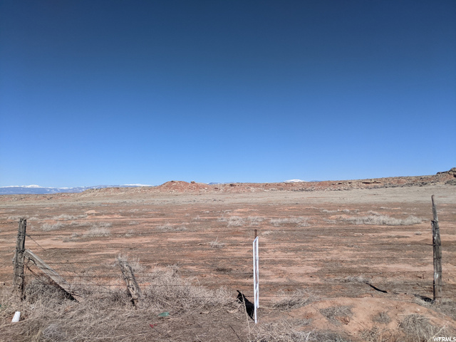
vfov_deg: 51.4
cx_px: 228
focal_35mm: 27
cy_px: 171
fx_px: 356
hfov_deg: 65.3
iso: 50
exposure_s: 1/4673
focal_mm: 4.44
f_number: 1.8
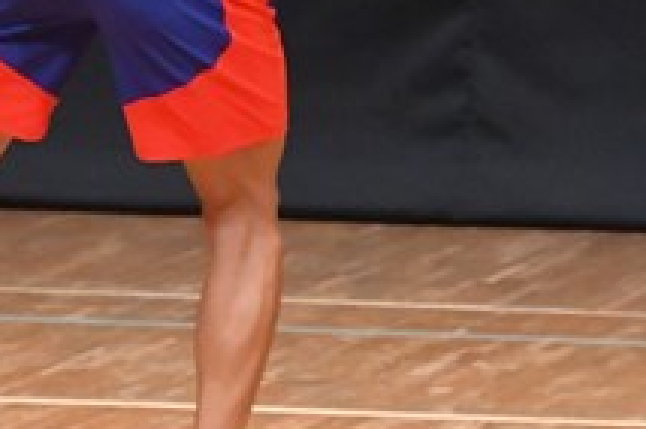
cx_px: 246
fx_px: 18526
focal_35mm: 1034
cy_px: -82
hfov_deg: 2.0
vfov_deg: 1.3
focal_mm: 190
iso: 8000
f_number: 5.6
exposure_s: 1/400
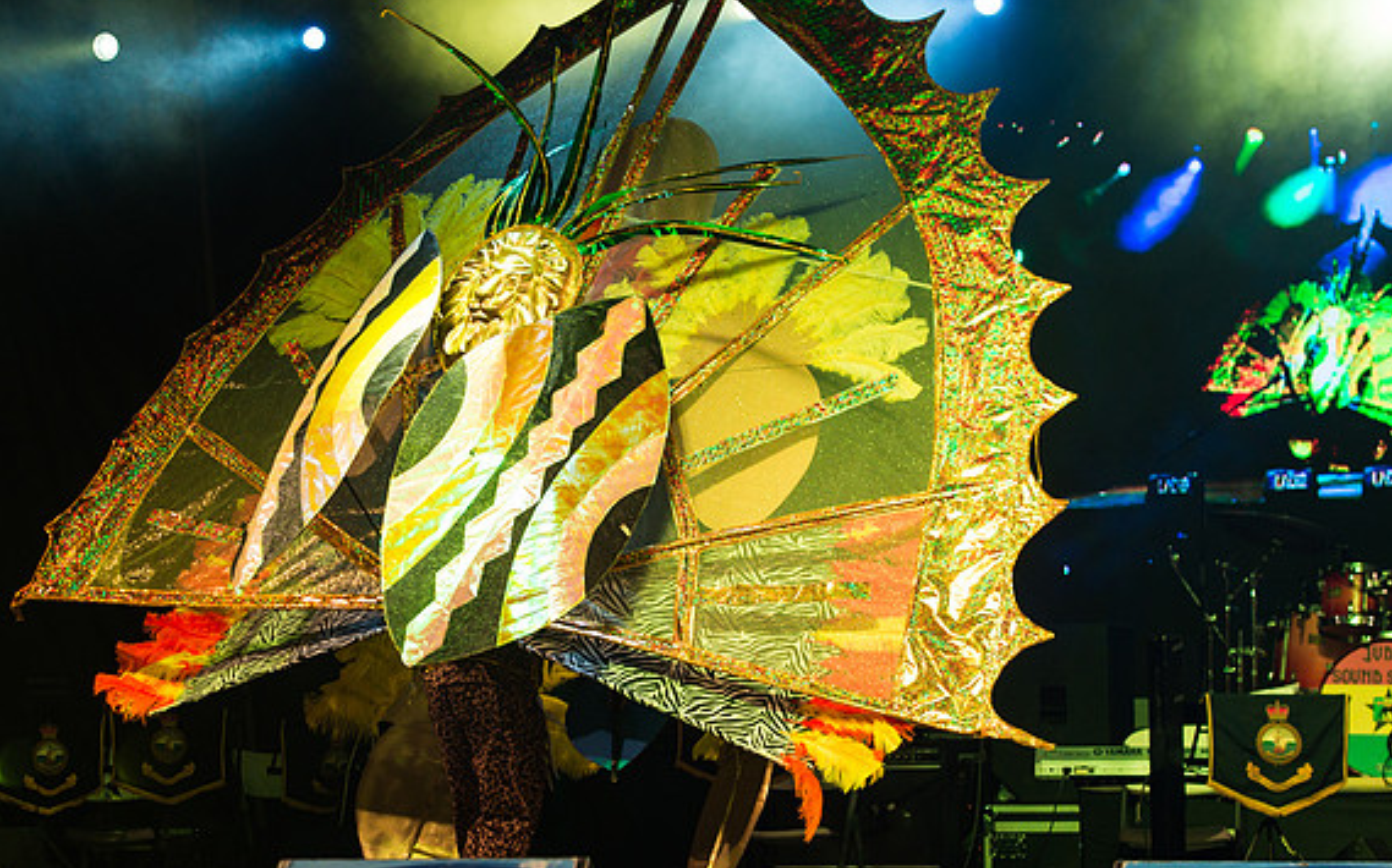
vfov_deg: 12.2
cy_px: 534
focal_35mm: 107
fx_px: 4057
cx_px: 554
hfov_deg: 19.4
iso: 2000
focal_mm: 82
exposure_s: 1/320
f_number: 5.6
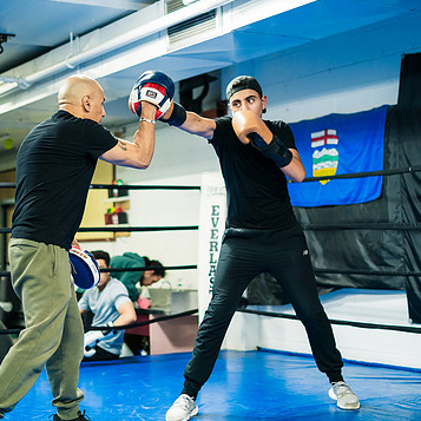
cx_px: 195
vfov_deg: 25.0
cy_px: 199
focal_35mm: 69
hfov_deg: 25.0
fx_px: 949
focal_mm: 50
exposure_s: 1/500
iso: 2000
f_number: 1.8
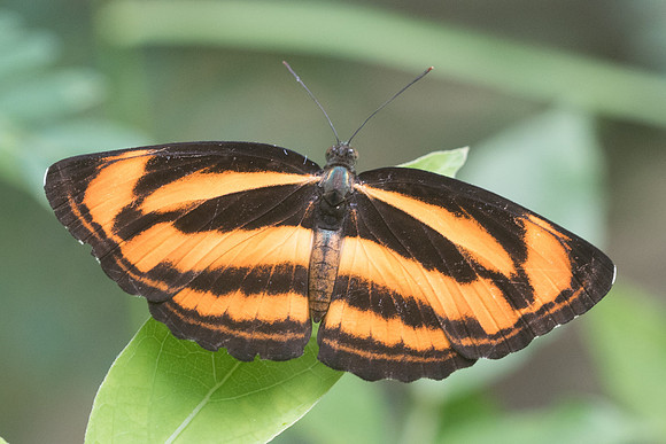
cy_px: 235
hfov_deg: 4.8
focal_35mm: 430
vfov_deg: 3.2
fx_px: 7951
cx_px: 316
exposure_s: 1/500
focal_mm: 150
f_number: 5.6
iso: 800
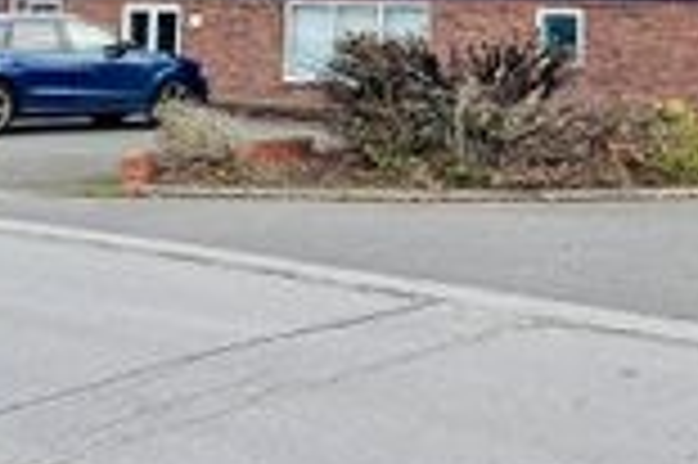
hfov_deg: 27.8
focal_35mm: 70
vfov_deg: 17.9
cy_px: -167
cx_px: 626
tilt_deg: +7.3
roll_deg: +0.1
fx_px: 1356
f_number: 1.6
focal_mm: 4.2
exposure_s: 1/1490
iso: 32
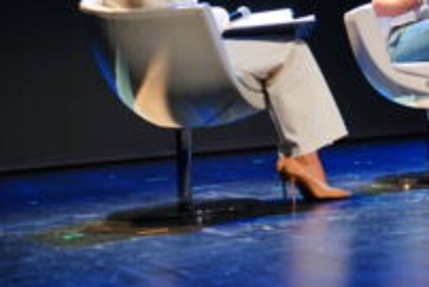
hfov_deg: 18.2
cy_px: -34
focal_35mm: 107
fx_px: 1276
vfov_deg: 12.6
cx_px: 508
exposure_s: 1/80
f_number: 3.2
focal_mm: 45
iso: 640
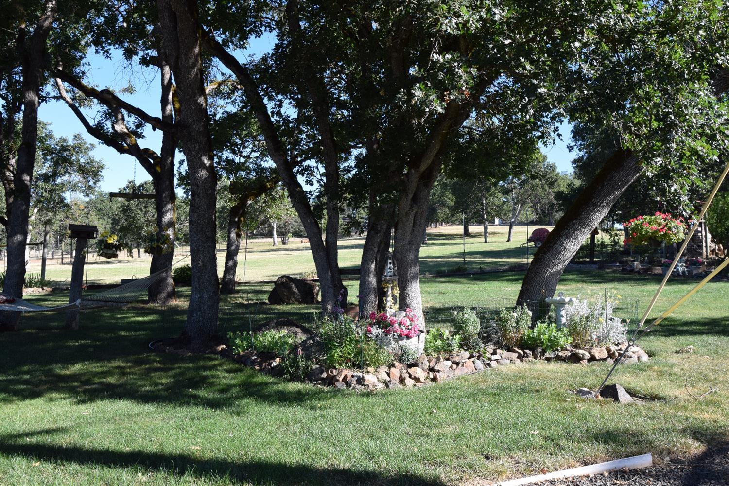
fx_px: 607
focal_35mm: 30
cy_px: 243
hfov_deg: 61.9
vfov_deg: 43.6
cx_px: 364
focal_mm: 20
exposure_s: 1/250
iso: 360
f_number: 8
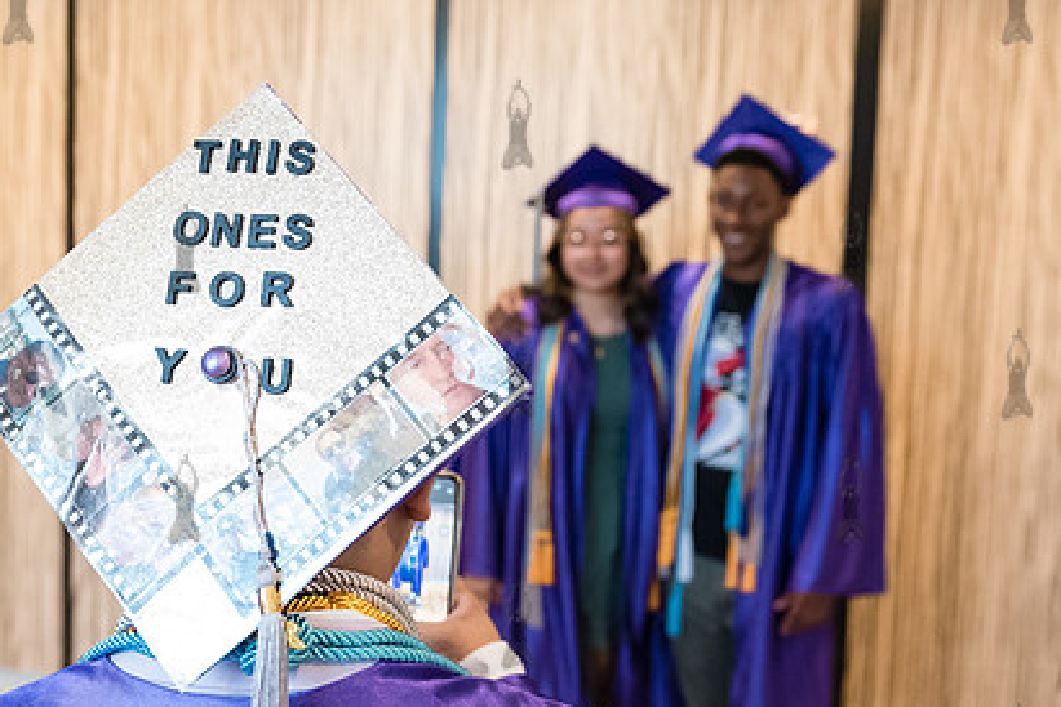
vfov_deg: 27.5
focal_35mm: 49
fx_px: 1444
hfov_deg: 40.2
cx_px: 452
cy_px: 362
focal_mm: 29
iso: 4000
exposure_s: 1/200
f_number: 3.5
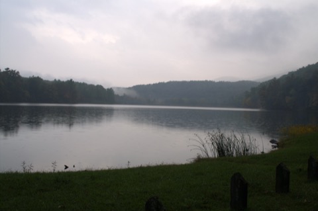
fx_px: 371
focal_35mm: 42
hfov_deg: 46.4
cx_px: 159
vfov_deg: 31.8
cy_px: 106
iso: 100
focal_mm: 28
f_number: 6.3
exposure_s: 1/40
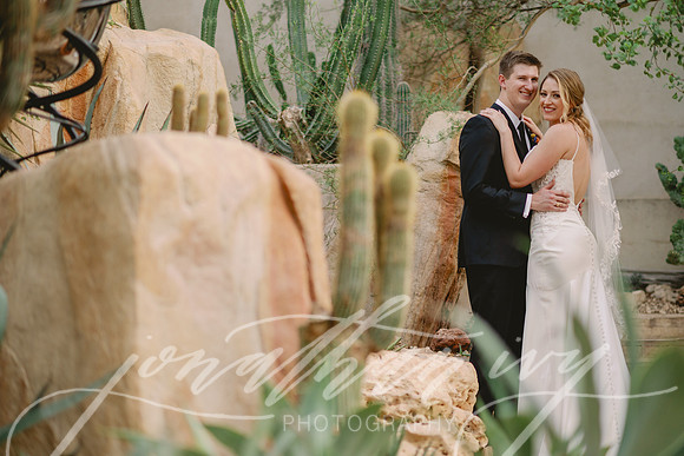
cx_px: 342
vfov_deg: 16.1
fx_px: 1618
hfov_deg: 23.9
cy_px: 228
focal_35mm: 85
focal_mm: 85
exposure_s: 1/640
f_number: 1.8
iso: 640
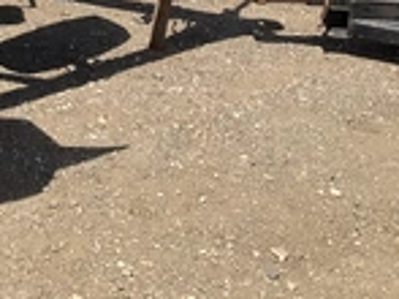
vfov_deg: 17.4
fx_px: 910
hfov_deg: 23.4
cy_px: -95
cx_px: -22
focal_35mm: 79
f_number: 1.8
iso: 25
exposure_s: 1/1577
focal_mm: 3
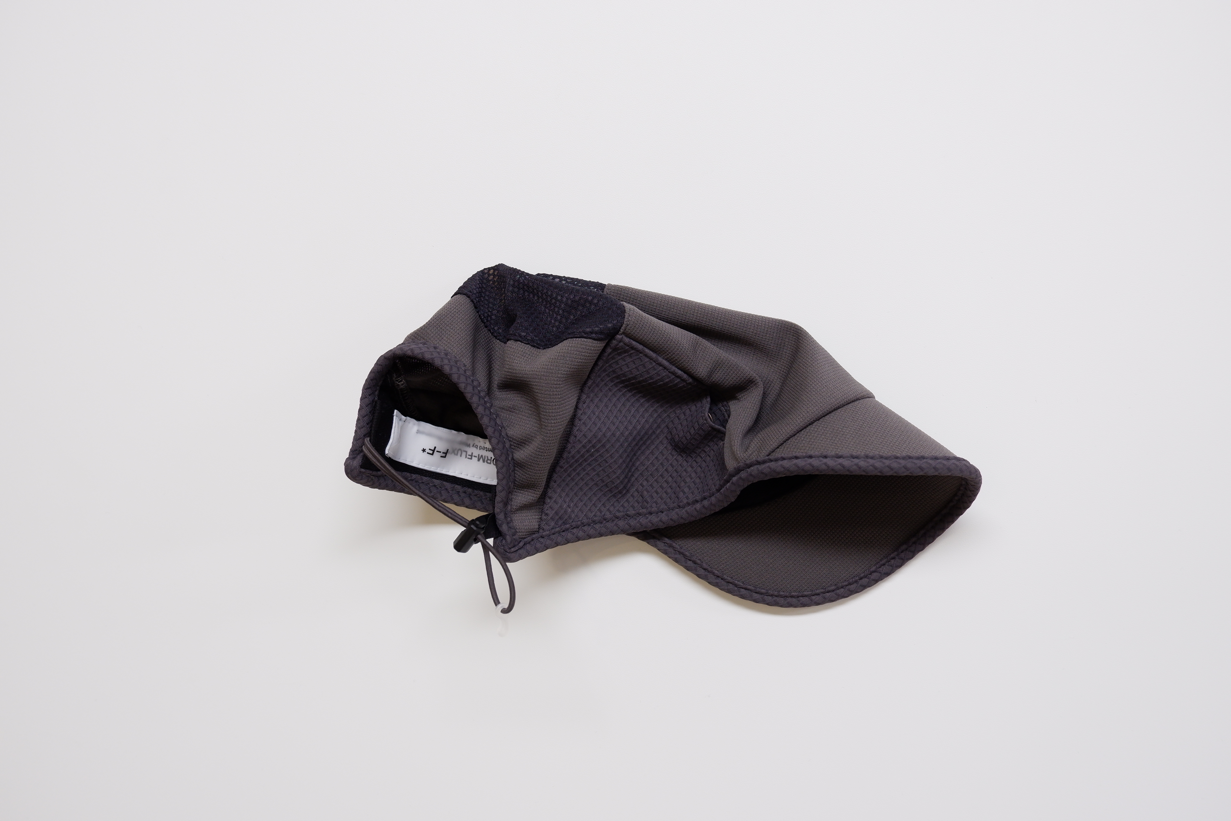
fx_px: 1231
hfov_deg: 53.1
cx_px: 616
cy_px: 410
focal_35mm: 36
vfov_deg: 36.9
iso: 500
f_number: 4.4
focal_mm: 24.2
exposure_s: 1/34
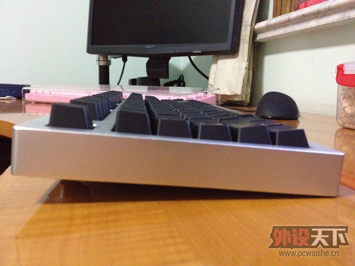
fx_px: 359
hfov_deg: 52.6
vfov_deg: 40.7
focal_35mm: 35
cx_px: 178
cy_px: 133
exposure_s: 1/17
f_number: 2.4
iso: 800
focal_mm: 4.28
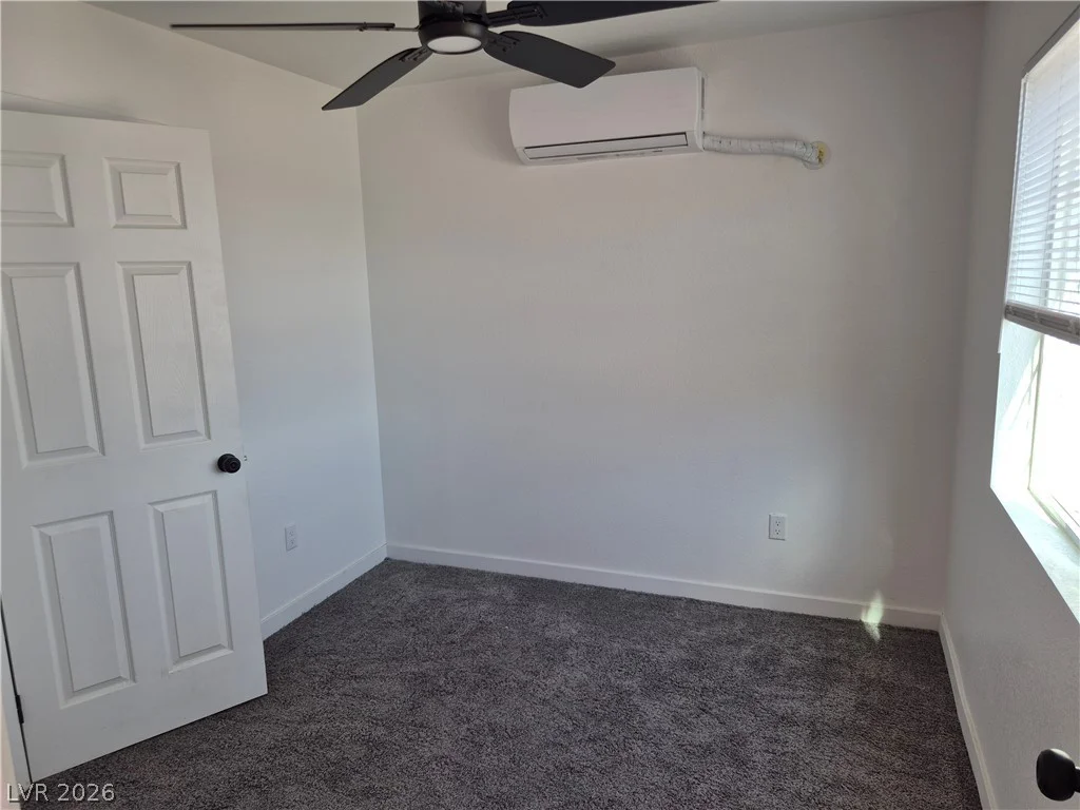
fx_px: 718
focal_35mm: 23
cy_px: 405
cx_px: 540
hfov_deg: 73.9
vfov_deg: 58.9
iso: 50
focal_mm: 5.4
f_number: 1.8
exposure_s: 1/180
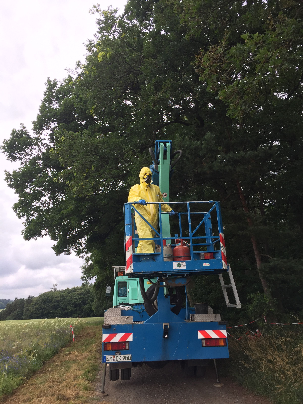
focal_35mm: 29
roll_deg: -0.4
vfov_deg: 61.7
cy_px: 202
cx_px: 152
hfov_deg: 48.2
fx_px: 338
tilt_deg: +15.4
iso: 32
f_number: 2.2
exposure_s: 1/573
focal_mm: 4.15
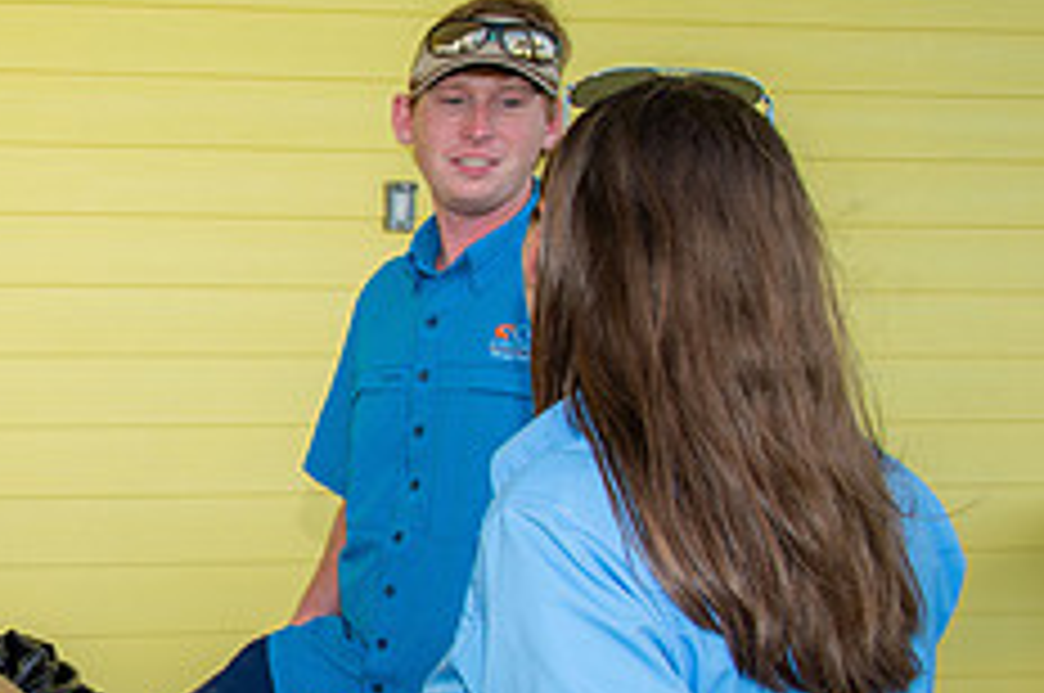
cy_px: 432
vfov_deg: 26.8
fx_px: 1448
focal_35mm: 50
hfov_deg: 32.7
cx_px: -207
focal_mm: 20
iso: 200
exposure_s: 1/125
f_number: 5.6
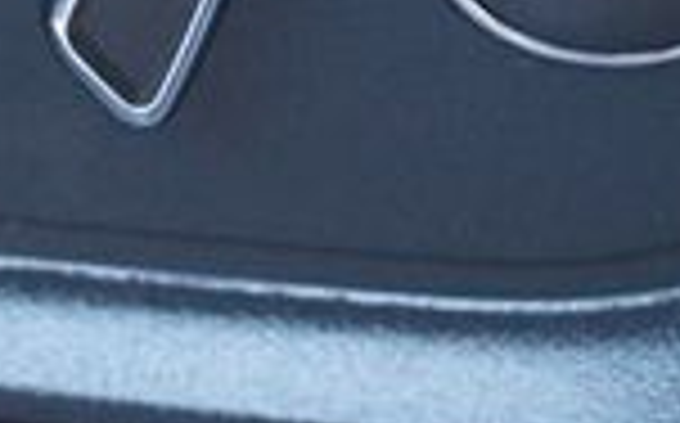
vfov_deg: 8.6
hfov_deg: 13.8
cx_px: 0
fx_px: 2761
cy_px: -162
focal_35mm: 149
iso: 1600
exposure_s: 1/60
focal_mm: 23
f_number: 4
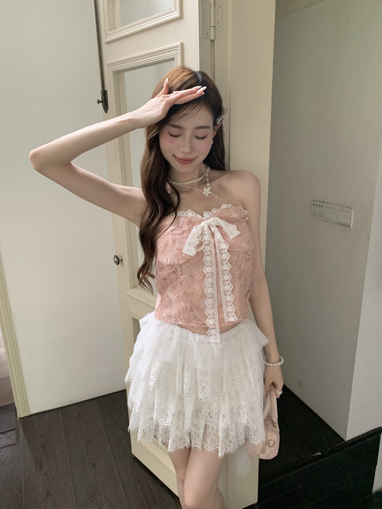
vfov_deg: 67.3
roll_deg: +1.9
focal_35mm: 26
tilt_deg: -17.6
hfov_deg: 53.1
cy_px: 254
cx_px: 191
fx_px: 383
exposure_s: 1/60
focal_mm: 4.25
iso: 250
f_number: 1.8
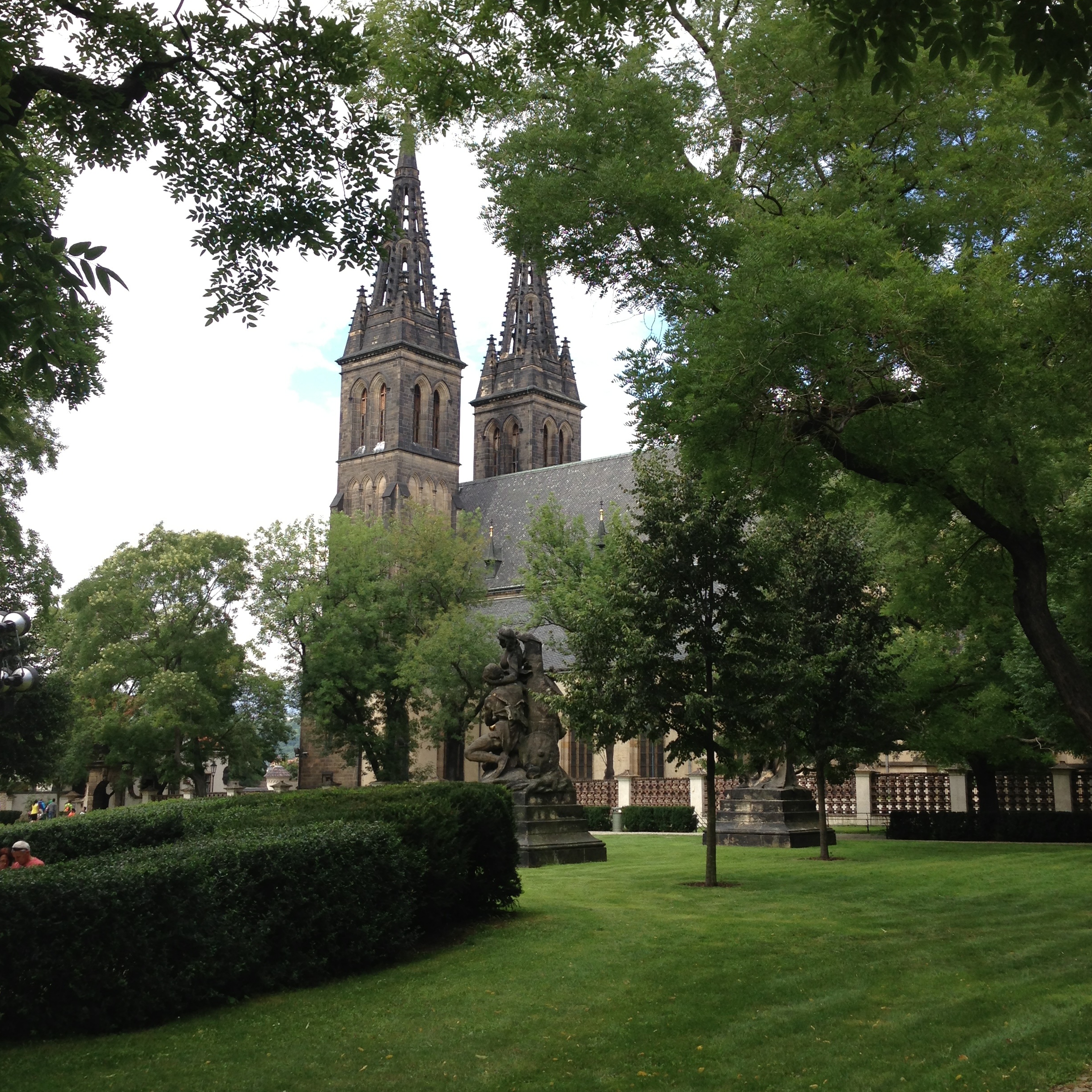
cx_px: 546
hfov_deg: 42.8
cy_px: 518
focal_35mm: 39
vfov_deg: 42.8
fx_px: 1392
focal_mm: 4.13
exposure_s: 1/616
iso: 50
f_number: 2.4
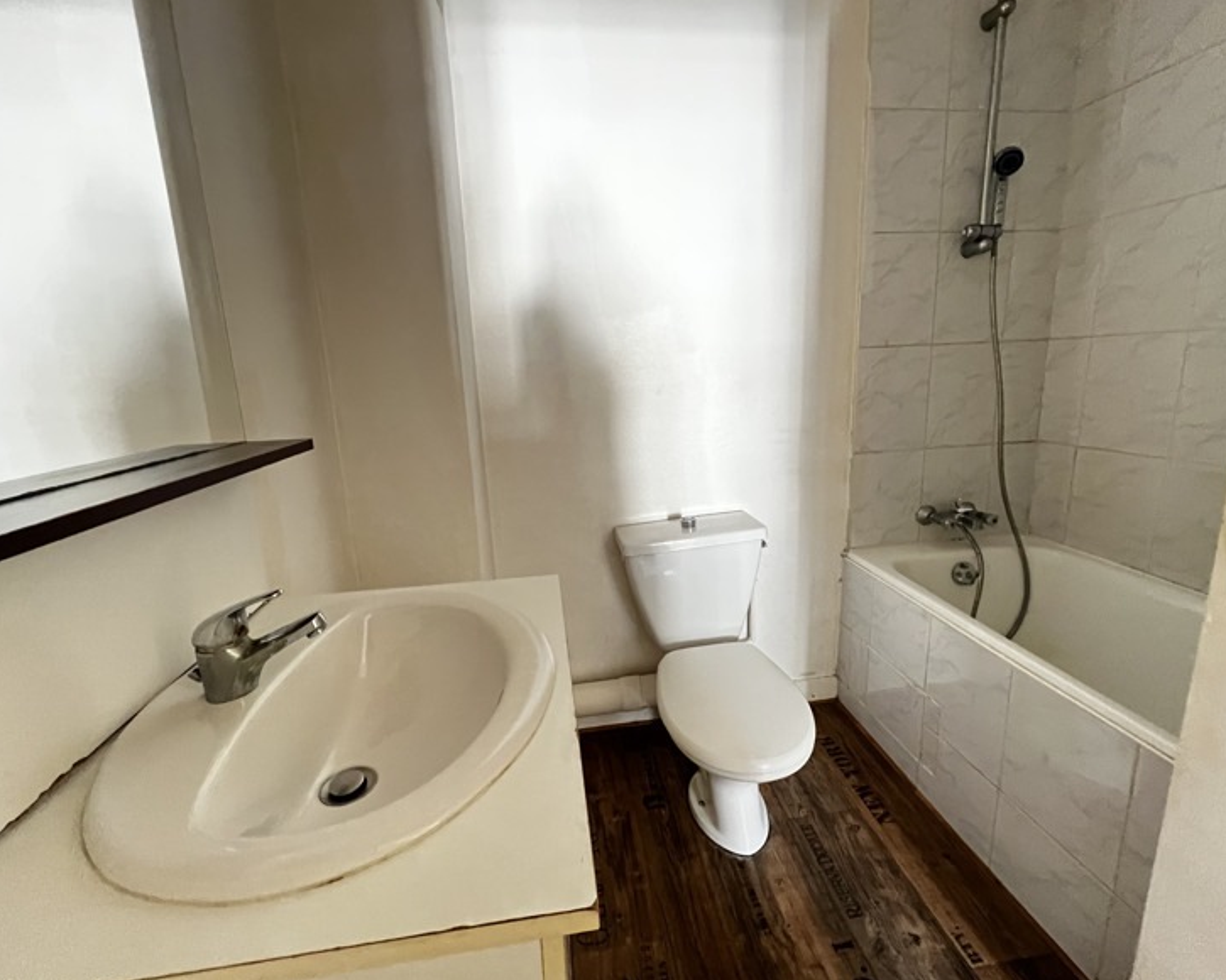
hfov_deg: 100.7
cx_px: 612
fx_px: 508
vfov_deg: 88.0
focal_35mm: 14
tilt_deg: -13.1
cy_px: 480
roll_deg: +2.6
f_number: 1.8
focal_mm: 1.57
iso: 1250
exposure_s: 1/32
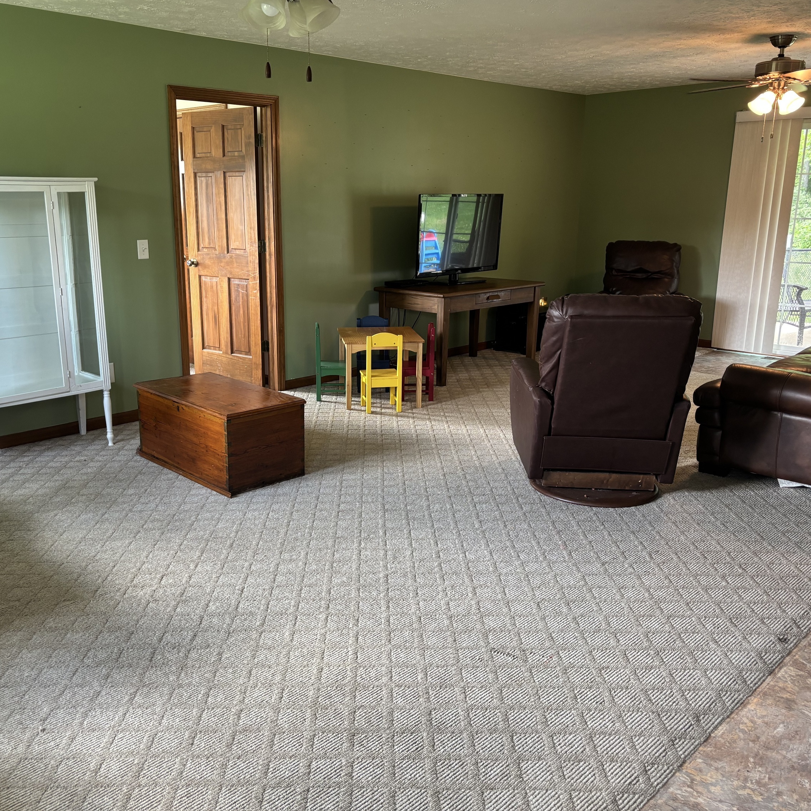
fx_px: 822
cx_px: 365
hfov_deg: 52.4
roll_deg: -0.3
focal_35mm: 31
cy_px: 403
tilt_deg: -13.6
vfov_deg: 52.5
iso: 125
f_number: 1.6
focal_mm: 5.96
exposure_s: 1/60
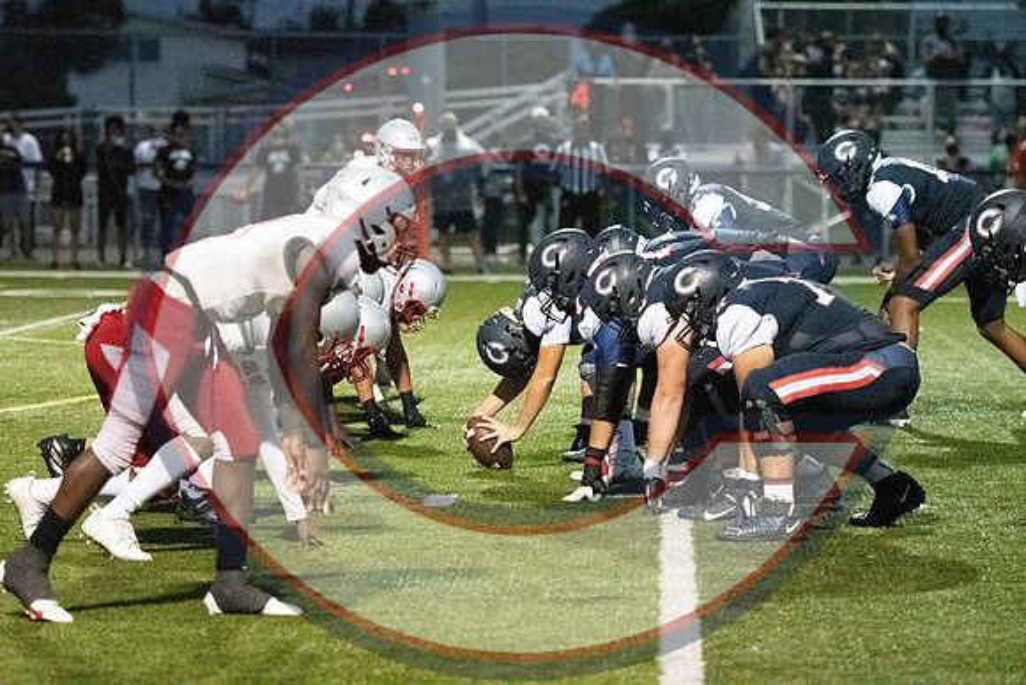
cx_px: 513
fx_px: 4789
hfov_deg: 12.2
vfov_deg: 8.2
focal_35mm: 168
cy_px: 342
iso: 40000
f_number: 2.8
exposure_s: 1/3200
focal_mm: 112
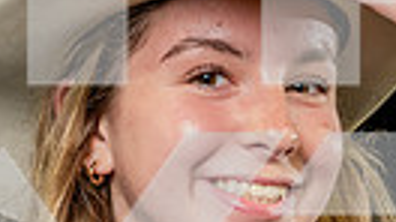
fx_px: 3431
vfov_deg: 3.7
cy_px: 292
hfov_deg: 6.6
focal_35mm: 327
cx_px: 213
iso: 2000
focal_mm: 70
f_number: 5.6
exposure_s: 1/250
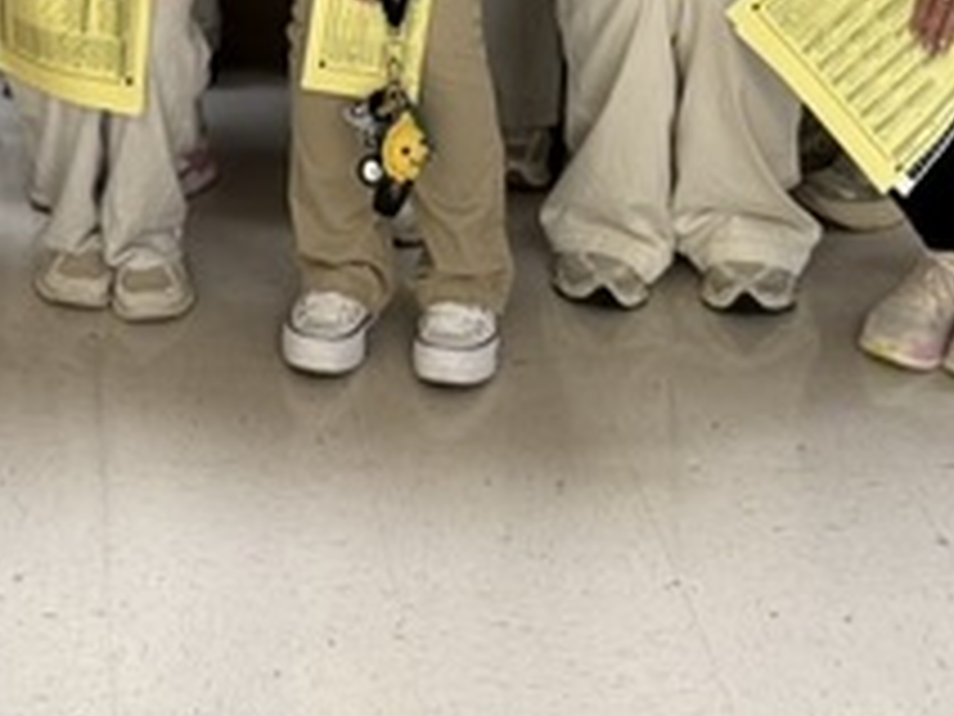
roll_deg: -0.3
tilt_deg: -3.9
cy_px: -707
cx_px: -32
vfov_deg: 11.8
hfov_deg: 17.0
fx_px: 3114
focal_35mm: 113
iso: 125
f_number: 1.78
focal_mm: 6.76
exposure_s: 1/60
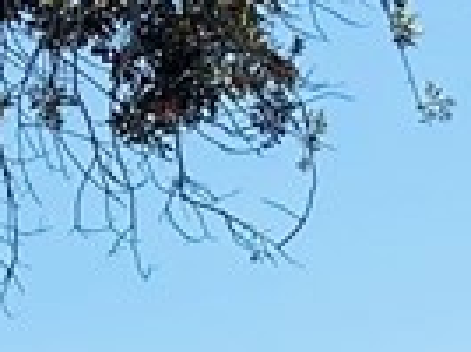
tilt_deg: +1.8
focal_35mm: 107
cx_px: 257
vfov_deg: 11.6
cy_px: 810
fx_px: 1453
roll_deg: +0.7
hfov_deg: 18.4
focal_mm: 2.22
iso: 50
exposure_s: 1/1431
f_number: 2.2
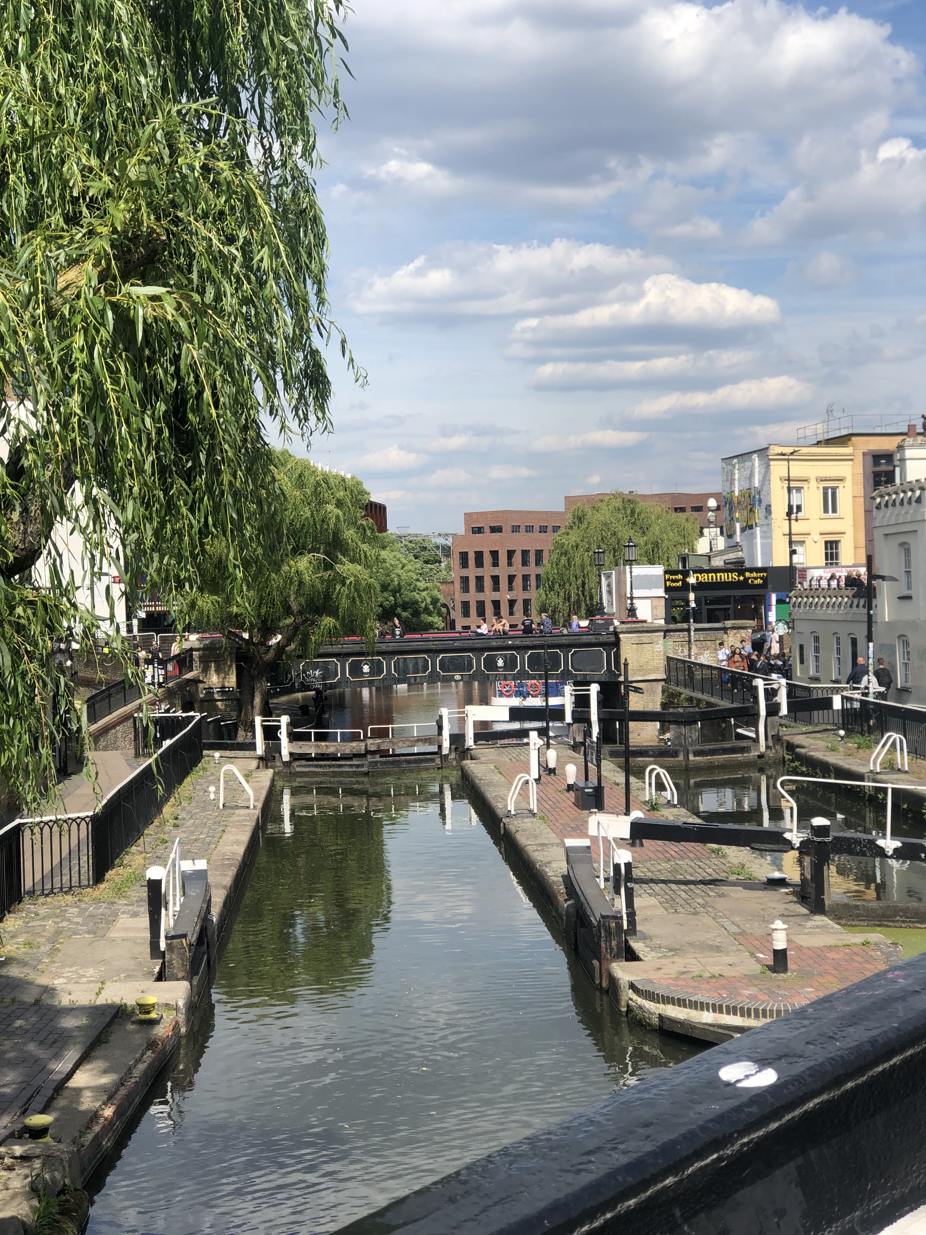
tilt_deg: +0.8
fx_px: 2033
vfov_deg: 33.8
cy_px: 618
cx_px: 463
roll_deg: +1.2
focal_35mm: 57
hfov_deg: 25.7
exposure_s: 1/923
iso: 20
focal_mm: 6.6
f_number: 2.8
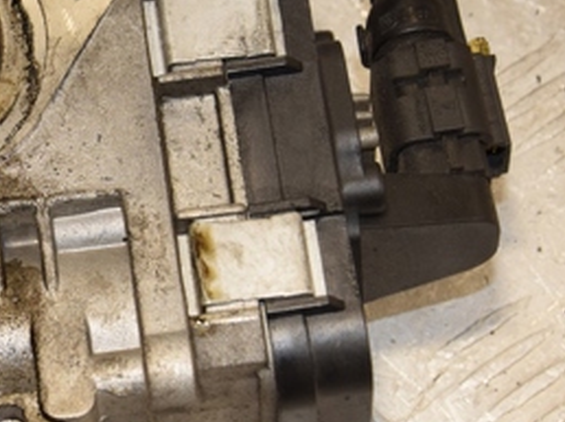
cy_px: 146
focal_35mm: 179
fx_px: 2919
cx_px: -46
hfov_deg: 10.9
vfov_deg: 8.3
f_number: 8
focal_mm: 50
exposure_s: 1/200
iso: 800
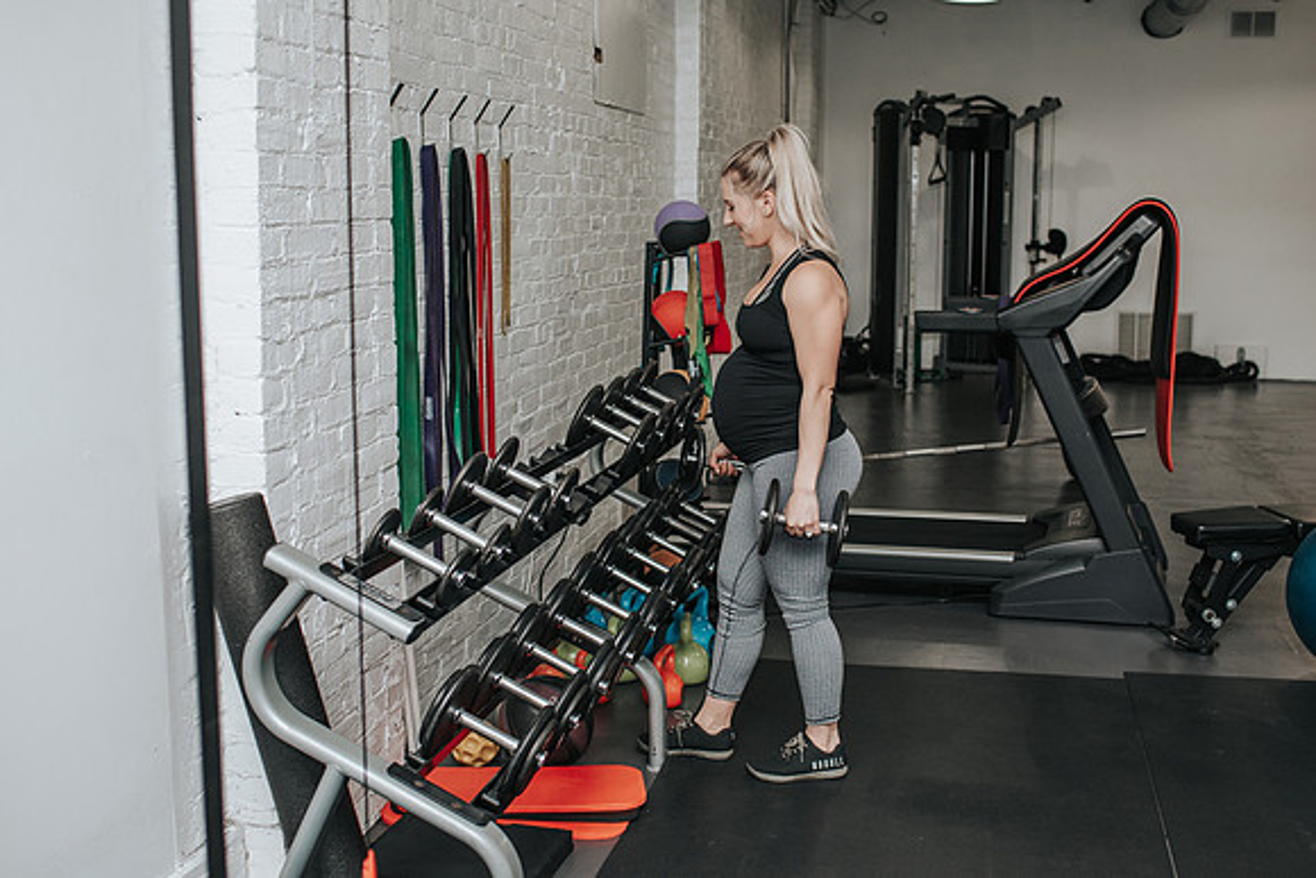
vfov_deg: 32.0
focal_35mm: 42
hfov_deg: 46.5
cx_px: 685
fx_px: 1530
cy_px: 409
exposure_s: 1/200
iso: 800
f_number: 3.2
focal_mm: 35
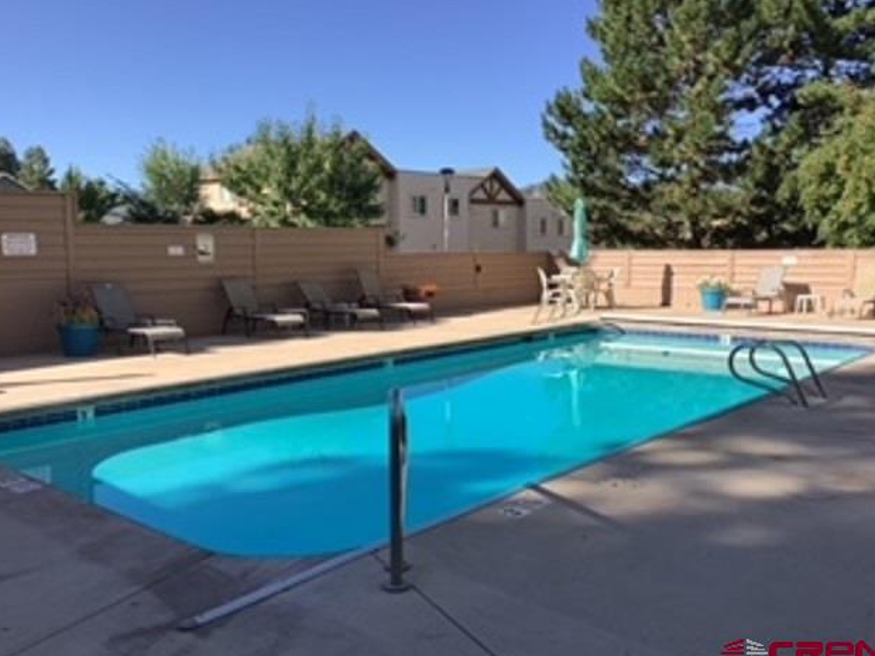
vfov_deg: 44.2
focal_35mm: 32
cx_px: 436
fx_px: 809
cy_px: 334
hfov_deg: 56.8
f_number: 2.4
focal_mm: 3.3
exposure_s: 1/905
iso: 25
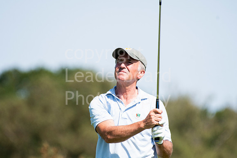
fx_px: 4938
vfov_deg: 1.8
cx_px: 118
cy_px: 79
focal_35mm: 750
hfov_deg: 2.7
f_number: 6.3
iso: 640
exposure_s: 1/1600
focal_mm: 500
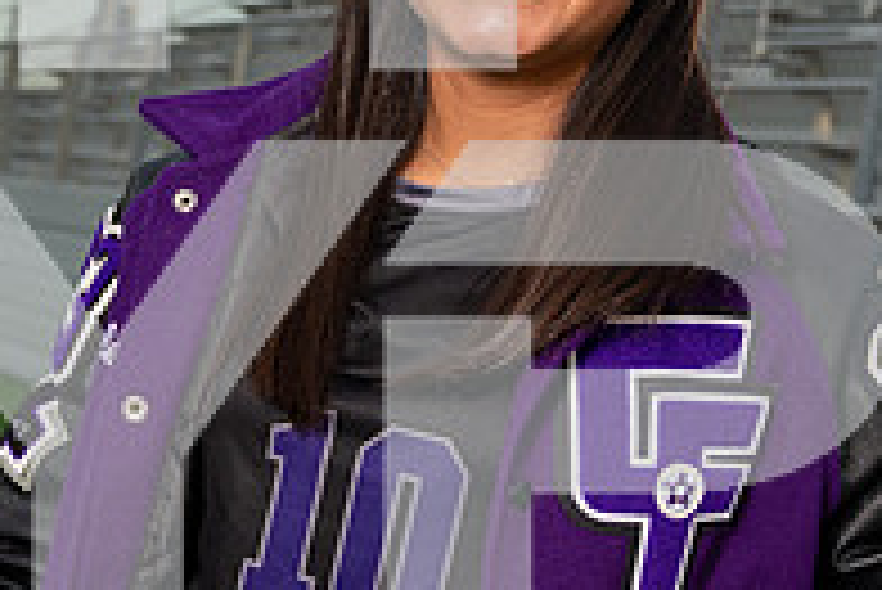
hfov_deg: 18.7
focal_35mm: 109
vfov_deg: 12.6
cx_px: 401
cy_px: 427
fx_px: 2672
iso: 320
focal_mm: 34
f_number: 5
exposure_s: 1/400
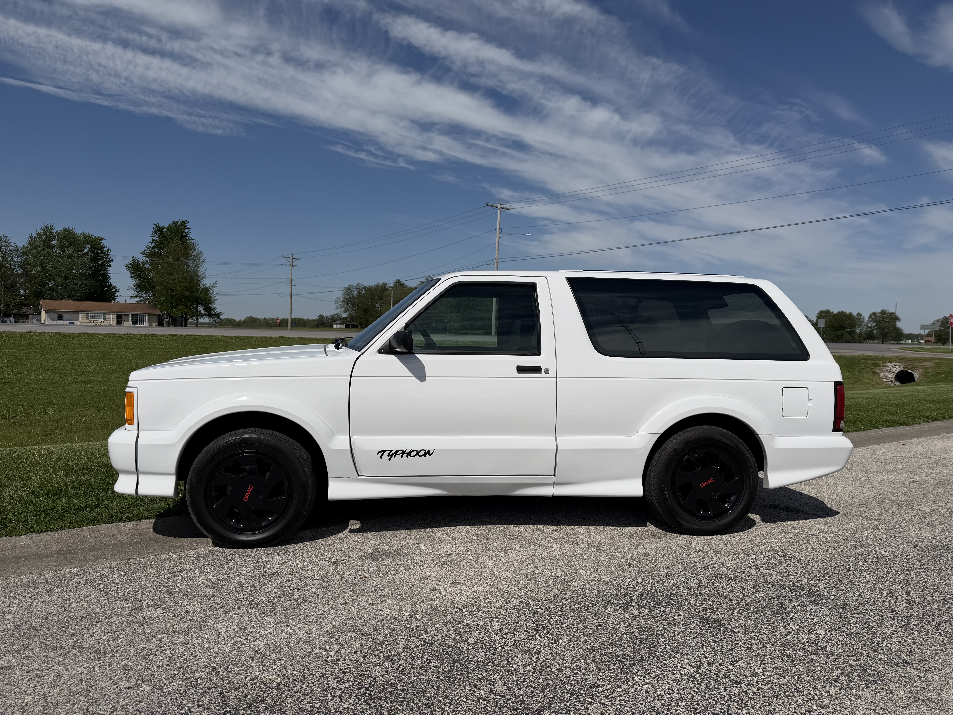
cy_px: 358
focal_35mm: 24
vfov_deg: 56.8
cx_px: 476
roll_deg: -0.7
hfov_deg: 71.6
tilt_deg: -3.5
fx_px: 661
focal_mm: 6.76
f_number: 1.78
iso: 80
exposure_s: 1/14286
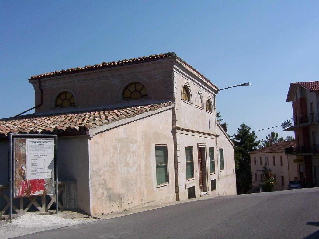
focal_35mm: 36
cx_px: 160
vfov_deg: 39.7
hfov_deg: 51.4
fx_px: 332
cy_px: 120
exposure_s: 1/1701
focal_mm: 5.54
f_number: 5.24
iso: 100
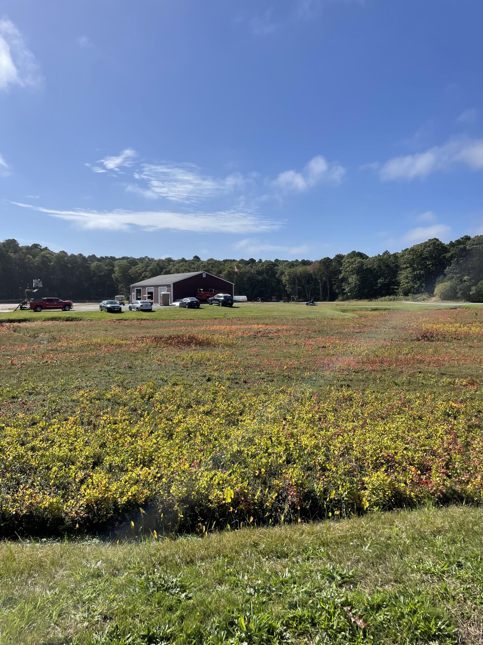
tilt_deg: -2.8
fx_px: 484
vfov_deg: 67.3
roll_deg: +0.4
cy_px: 322
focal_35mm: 26
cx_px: 242
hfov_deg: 53.1
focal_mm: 4.2
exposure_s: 1/5291
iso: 32
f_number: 1.6
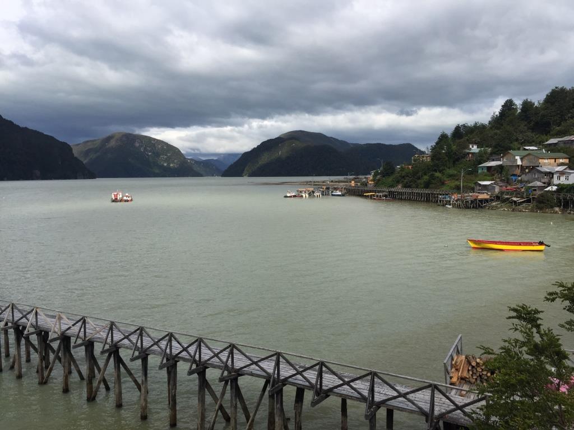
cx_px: 287
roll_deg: +0.3
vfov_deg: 48.2
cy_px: 215
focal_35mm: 29
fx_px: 481
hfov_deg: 61.7
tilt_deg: -5.6
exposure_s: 1/3049
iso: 32
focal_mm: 4.15
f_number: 2.2
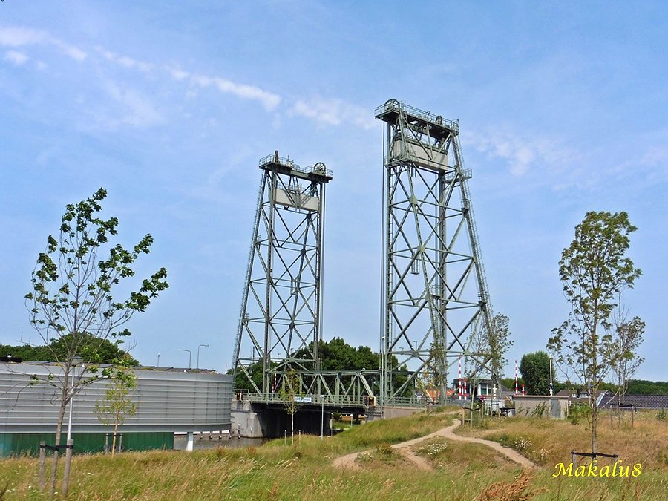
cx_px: 334
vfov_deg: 46.8
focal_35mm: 30
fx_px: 579
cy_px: 250
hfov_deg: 60.0
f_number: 4.5
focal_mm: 5.4
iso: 100
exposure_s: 1/1600
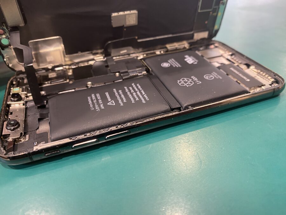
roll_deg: +3.4
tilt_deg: -37.0
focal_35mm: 25
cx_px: 143
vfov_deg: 54.9
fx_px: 207
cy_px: 108
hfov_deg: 69.4
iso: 320
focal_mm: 4.25
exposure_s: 1/50
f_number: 1.8
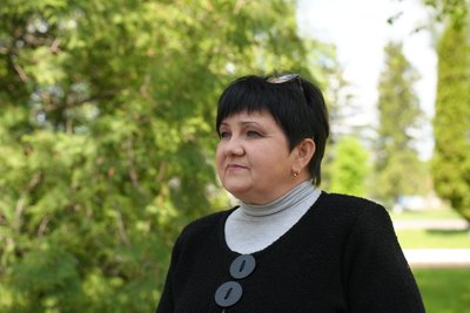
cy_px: 156
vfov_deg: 21.3
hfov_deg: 31.4
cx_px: 235
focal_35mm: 64
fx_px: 836
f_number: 4
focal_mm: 64
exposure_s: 1/160
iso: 1250
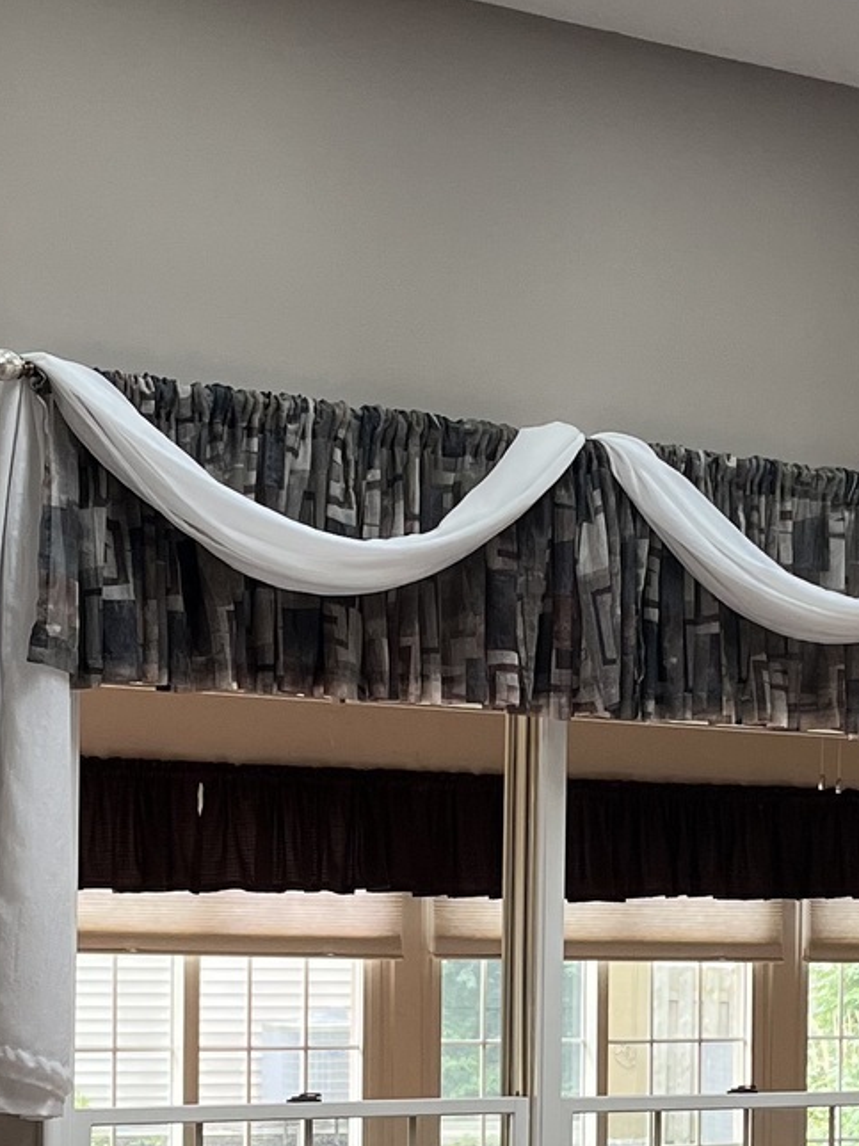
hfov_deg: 15.9
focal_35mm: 93
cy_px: 991
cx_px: 516
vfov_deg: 20.7
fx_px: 3077
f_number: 1.6
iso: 100
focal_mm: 5.1
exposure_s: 1/122
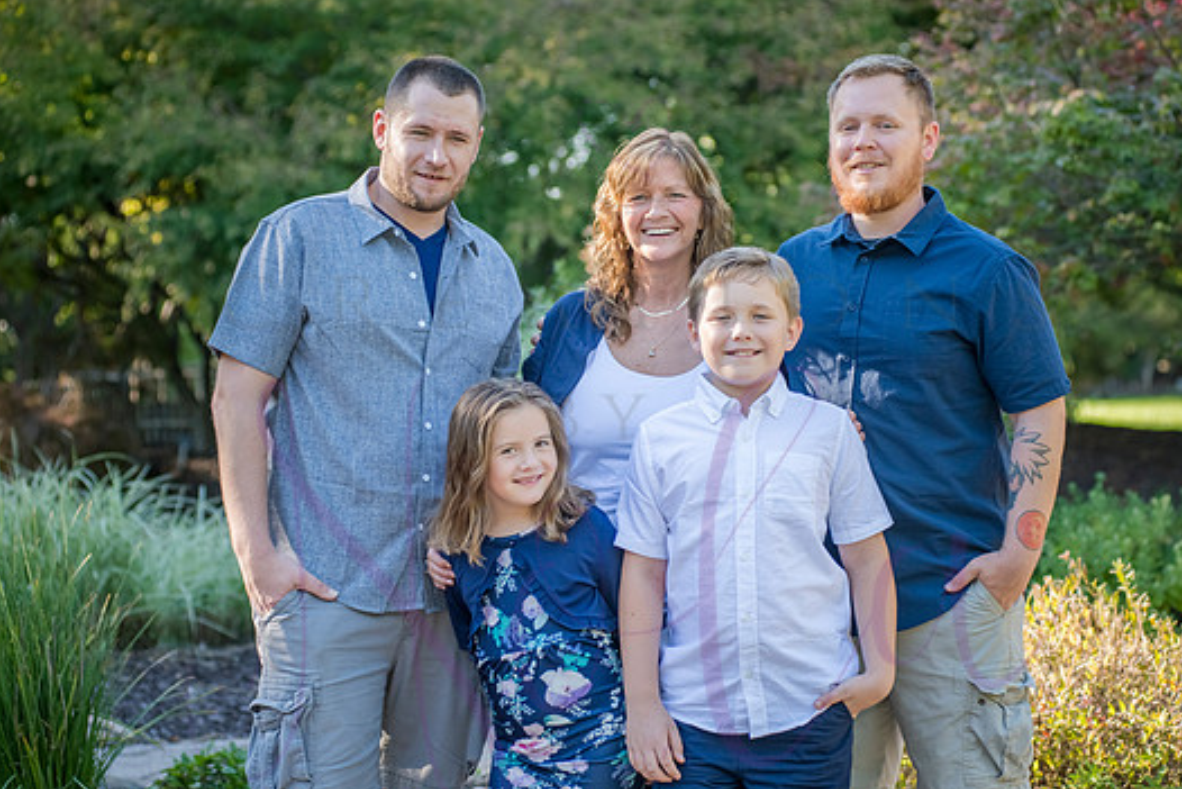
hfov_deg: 21.2
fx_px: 3153
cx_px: 661
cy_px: 411
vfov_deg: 14.3
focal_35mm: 96
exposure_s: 1/400
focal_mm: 80
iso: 400
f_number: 4
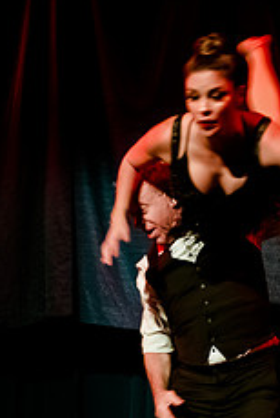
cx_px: 41
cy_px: 301
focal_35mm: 100
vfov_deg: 20.3
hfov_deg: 13.6
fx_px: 1163
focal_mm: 27
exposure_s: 1/100
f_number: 2.8
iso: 5000
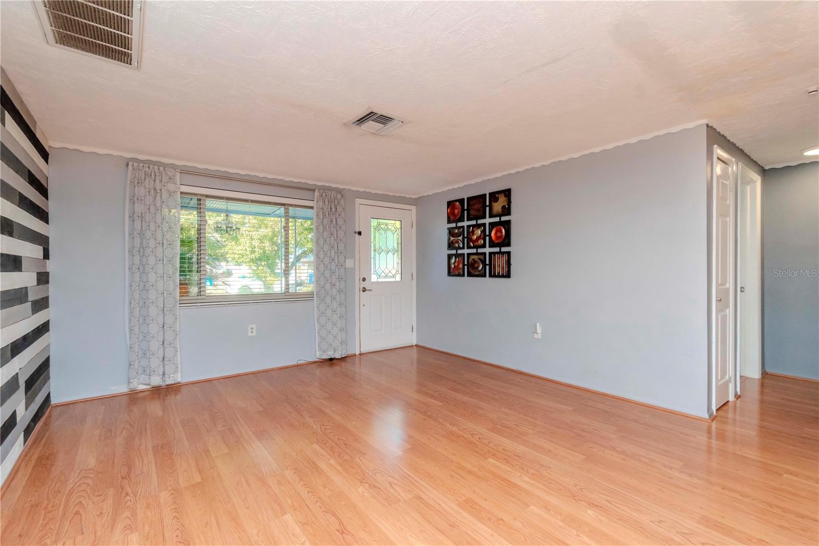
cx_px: 410
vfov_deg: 77.3
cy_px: 273
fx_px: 341
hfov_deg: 100.4
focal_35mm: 15
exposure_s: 1/100
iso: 500
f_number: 8
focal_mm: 10
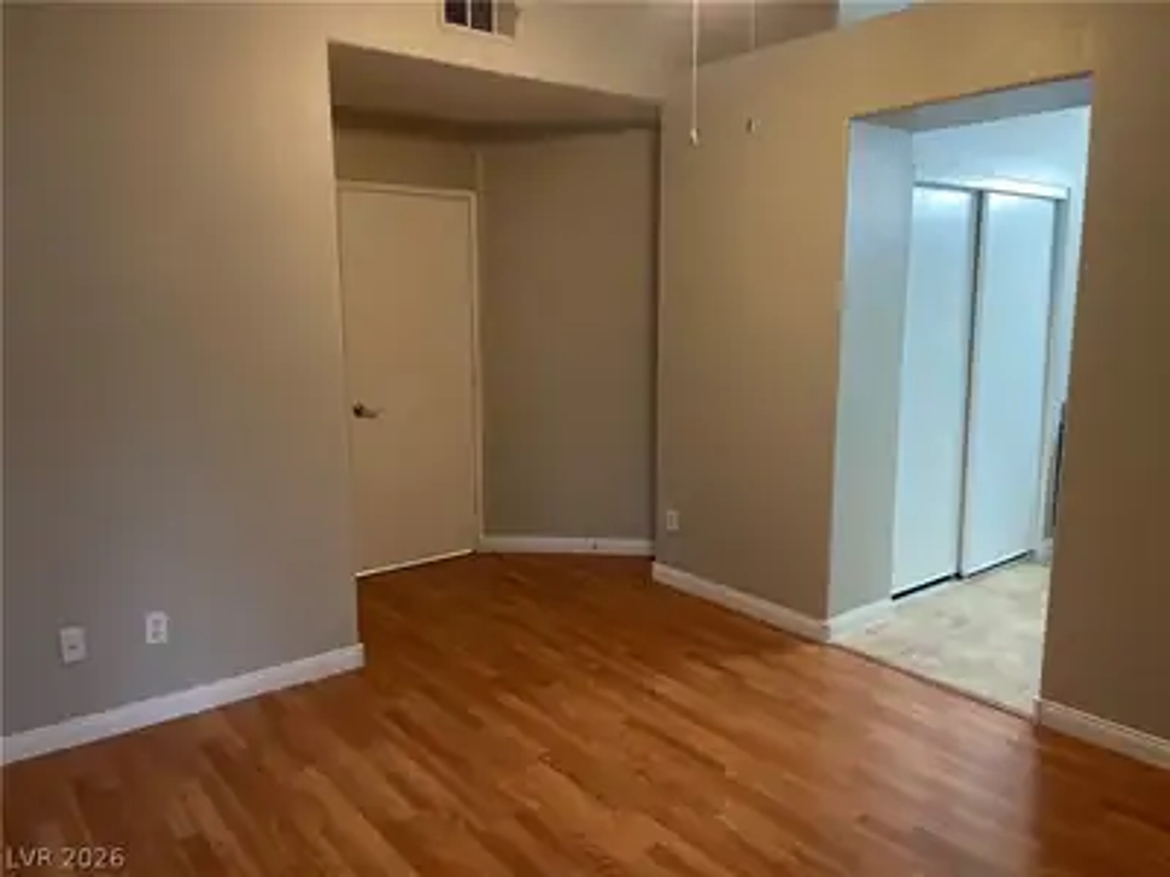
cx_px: 585
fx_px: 879
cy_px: 438
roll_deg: +0.5
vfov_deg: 53.1
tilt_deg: -9.6
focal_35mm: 26
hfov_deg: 67.3
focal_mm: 5.1
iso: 250
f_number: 1.6
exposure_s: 1/60
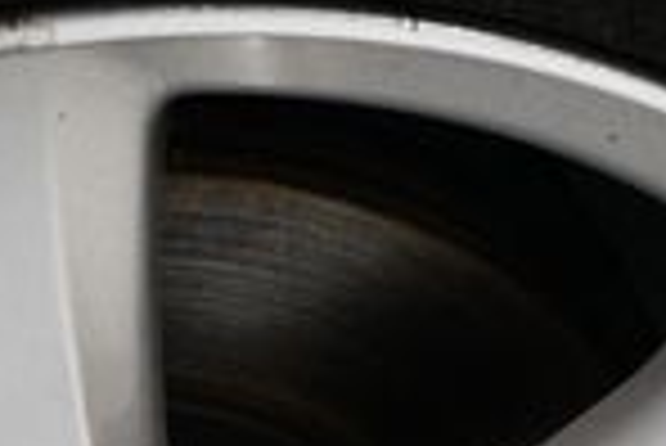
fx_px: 4796
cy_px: 856
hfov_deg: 7.9
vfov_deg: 5.2
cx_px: 58
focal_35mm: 259
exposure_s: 1/100
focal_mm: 40
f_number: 4.5
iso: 3200
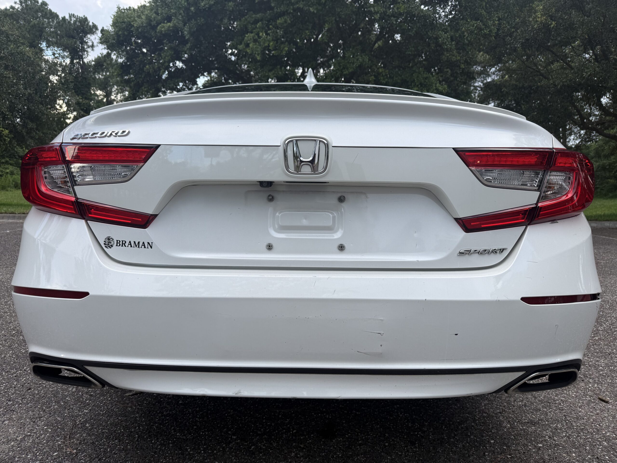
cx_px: 308
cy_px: 232
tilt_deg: -6.5
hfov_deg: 71.6
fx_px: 428
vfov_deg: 56.8
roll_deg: -0.5
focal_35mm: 24
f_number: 1.78
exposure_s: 1/931
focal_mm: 6.76
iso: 80
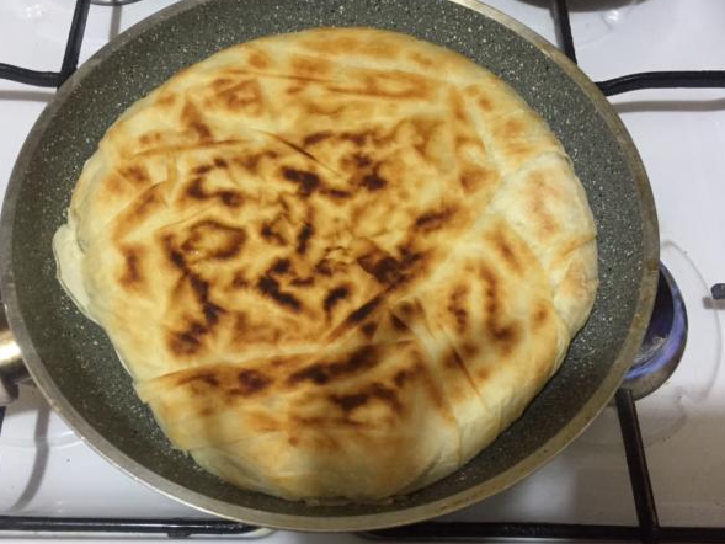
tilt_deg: -64.9
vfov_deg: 41.8
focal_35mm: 34
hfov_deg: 53.9
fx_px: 712
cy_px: 283
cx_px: 329
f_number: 2.2
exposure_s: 1/33
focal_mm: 4.15
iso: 250
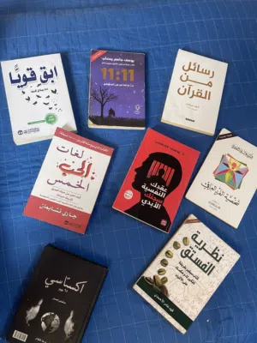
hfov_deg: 54.9
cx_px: 128
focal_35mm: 25
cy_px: 172
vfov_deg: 69.4
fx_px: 247
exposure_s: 1/50
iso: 250
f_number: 1.6
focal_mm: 5.1
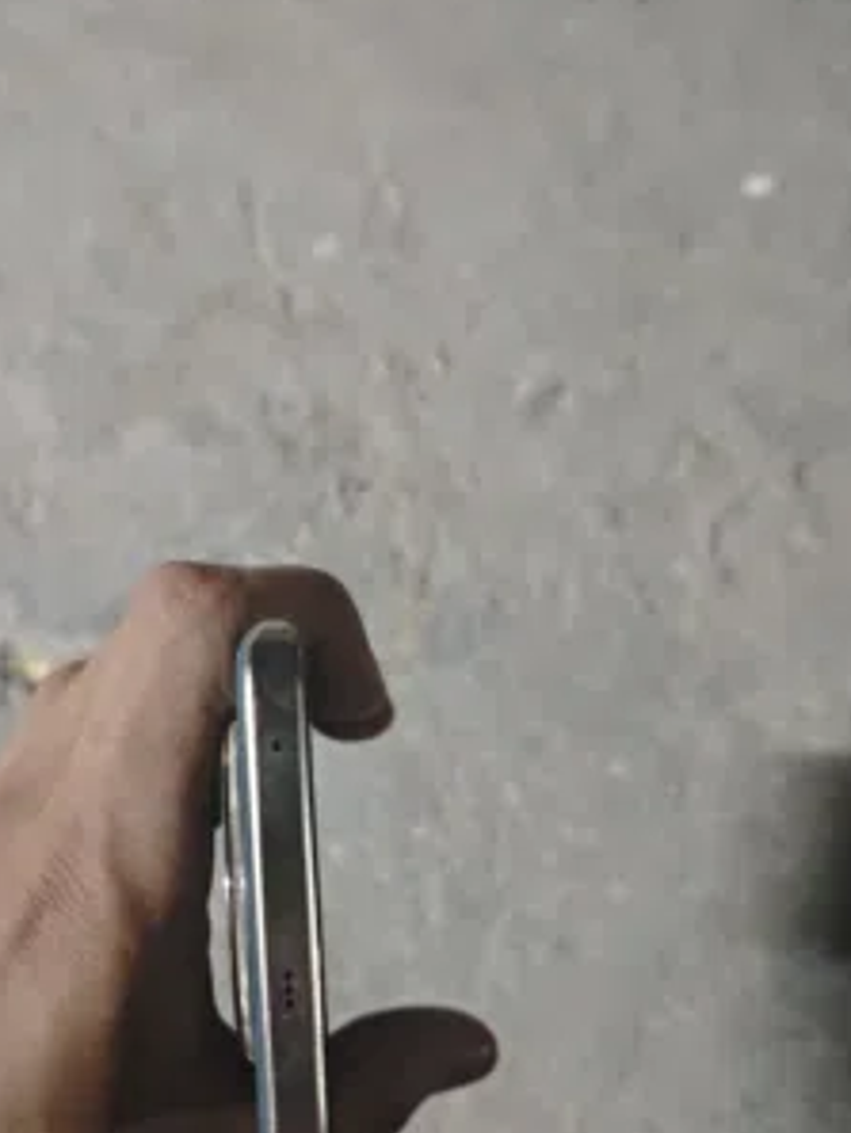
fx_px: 1146
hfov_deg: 40.4
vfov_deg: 51.8
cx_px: 305
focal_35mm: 35
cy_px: 736
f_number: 1.5
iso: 1600
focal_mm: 4.94
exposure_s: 1/33.3
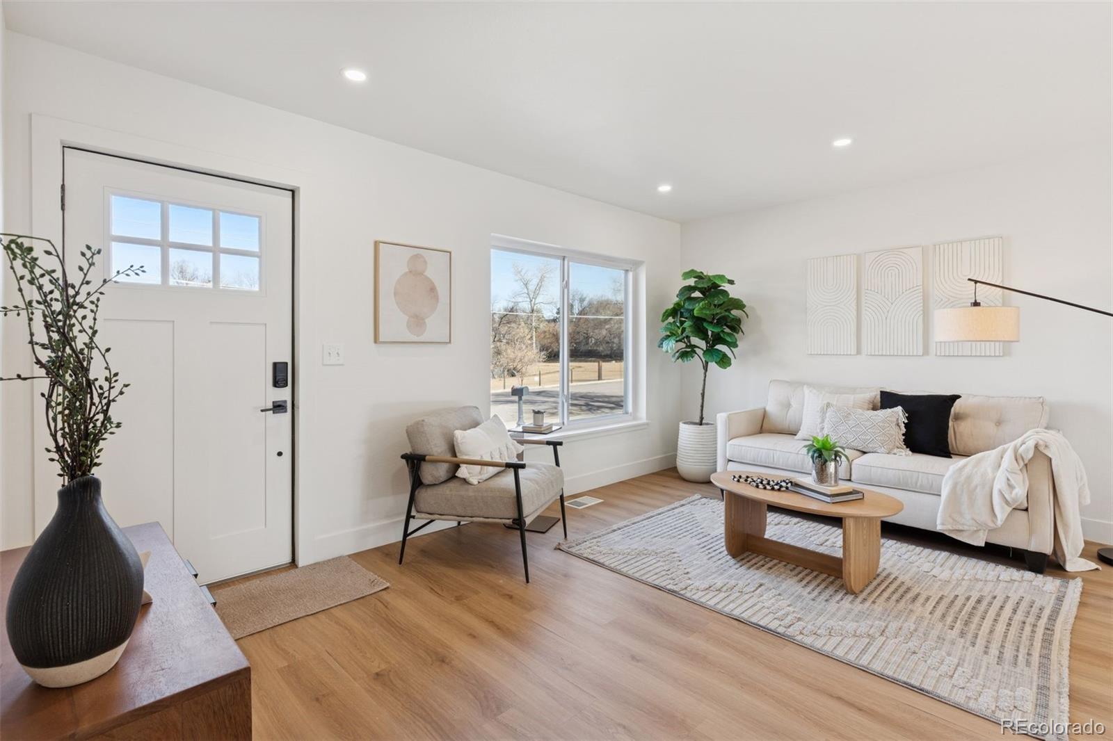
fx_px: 525
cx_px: 556
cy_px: 370
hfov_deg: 93.3
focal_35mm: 17
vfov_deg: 70.4
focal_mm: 17
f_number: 9
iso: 400
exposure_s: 1/50
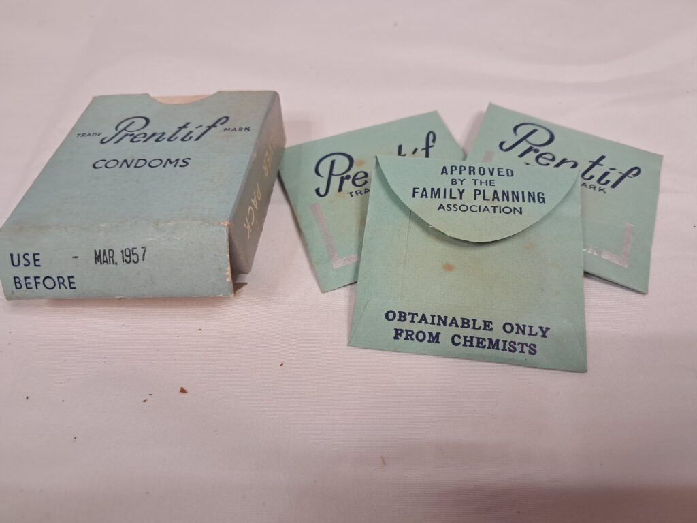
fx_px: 544
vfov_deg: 51.4
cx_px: 348
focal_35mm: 27
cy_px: 262
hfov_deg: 65.3
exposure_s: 1/50
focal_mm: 4
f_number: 1.8
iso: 80
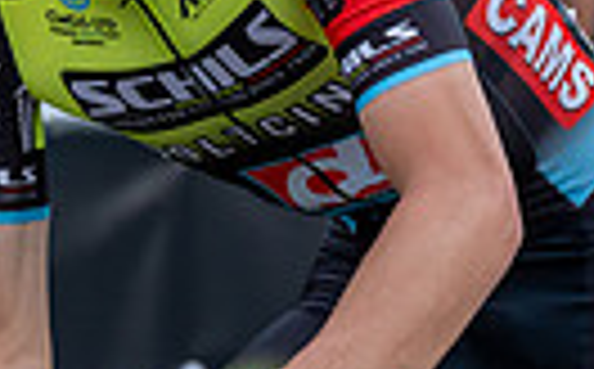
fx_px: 5075
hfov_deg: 6.7
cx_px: 256
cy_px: 83
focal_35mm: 314
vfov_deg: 4.2
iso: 2000
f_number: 3.5
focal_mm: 70
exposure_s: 1/800
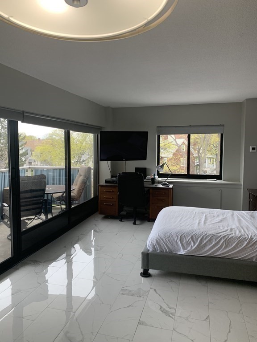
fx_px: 257
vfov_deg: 67.3
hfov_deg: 53.1
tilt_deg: -3.8
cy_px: 171
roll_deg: +0.8
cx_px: 128
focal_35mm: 26
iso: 80
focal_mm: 4.25
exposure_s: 1/121
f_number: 1.8
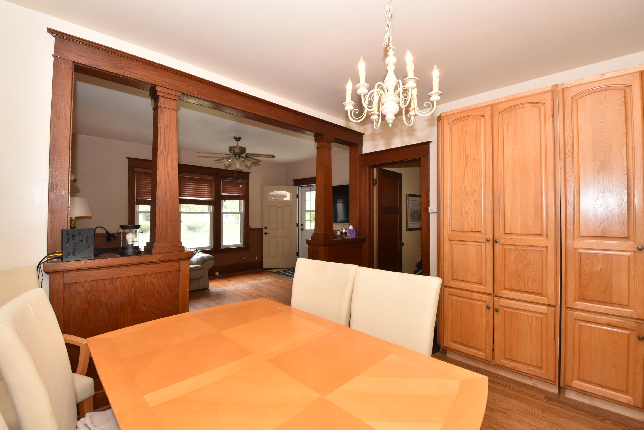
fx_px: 268
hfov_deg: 100.4
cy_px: 215
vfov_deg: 77.3
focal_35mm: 15
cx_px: 322
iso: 800
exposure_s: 1/100
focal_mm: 10
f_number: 7.1
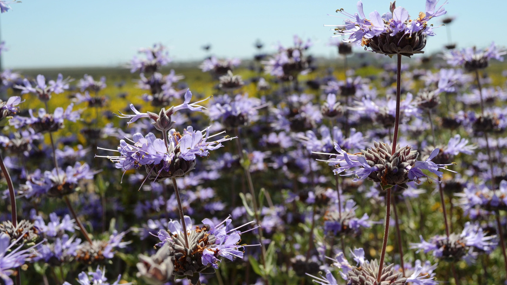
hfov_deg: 52.8
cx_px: 255
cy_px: 145
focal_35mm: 38
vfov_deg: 31.2
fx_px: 511
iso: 100
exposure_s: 1/200
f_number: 7.1
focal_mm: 24
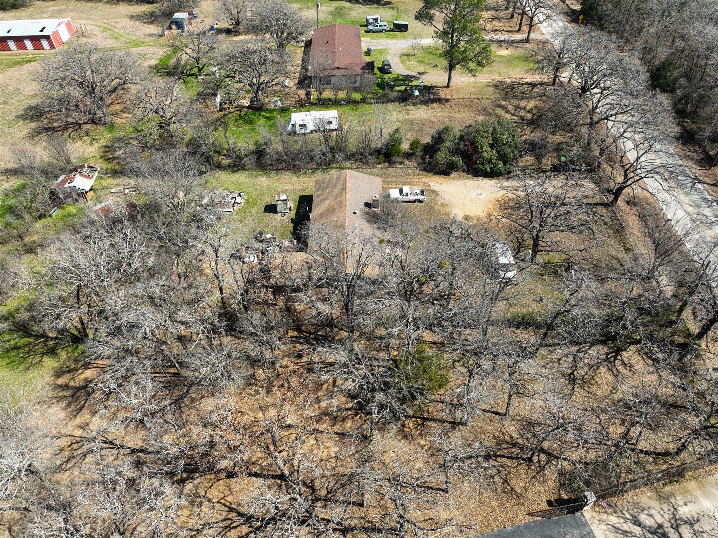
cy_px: 269
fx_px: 498
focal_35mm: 24
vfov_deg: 56.8
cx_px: 359
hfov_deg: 71.6
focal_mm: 12.29
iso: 100
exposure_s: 1/800
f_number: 2.8
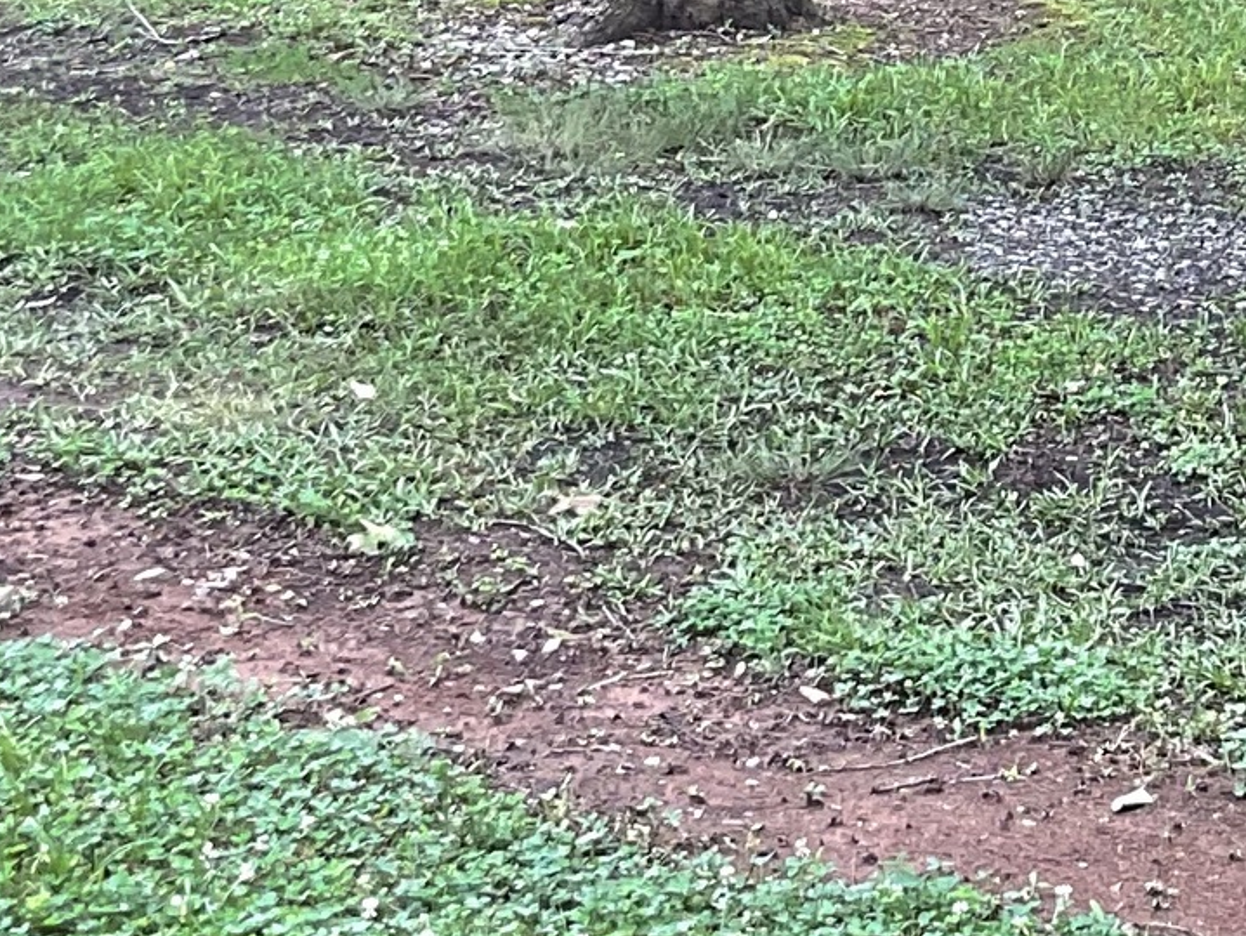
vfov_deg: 11.7
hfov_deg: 15.1
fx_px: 4465
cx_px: 1643
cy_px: -174
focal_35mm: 124
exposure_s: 1/120
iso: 40
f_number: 1.8
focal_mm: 3
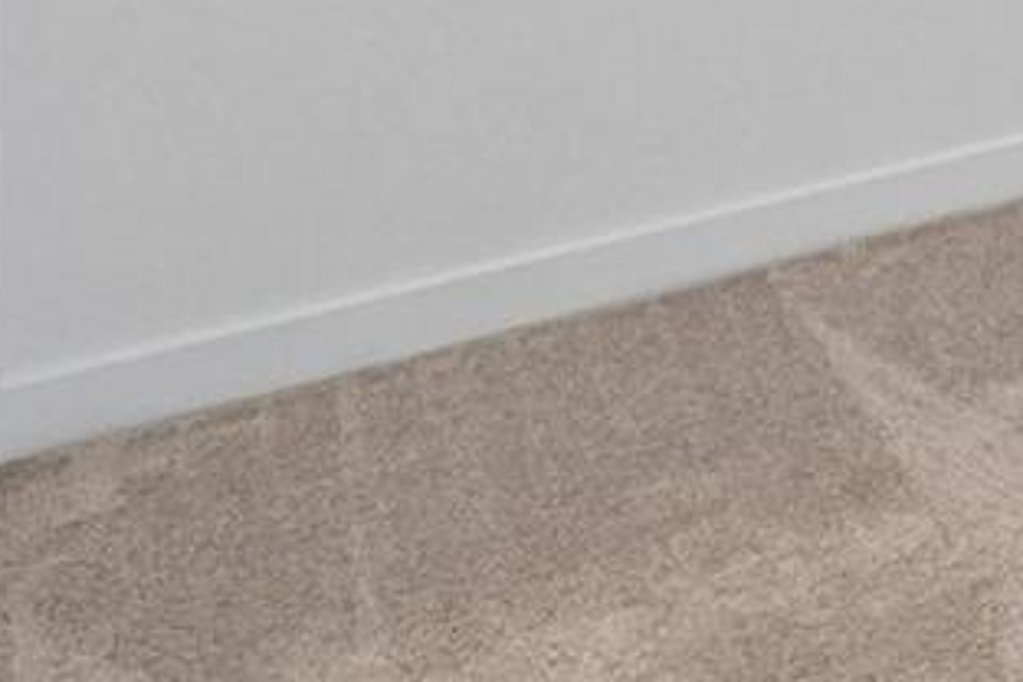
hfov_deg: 14.1
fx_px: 2188
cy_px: -797
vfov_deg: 14.0
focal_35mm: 77
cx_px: 2603
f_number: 8
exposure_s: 1/60
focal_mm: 10
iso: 800
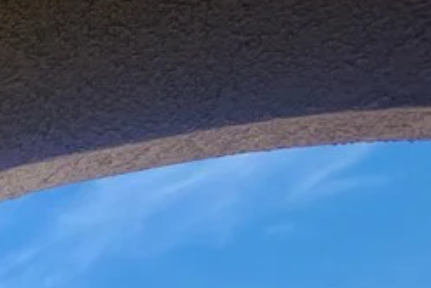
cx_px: -434
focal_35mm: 56
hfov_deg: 19.3
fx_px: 671
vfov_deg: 16.1
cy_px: 634
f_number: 2.2
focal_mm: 2.2
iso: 50
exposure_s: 1/1437
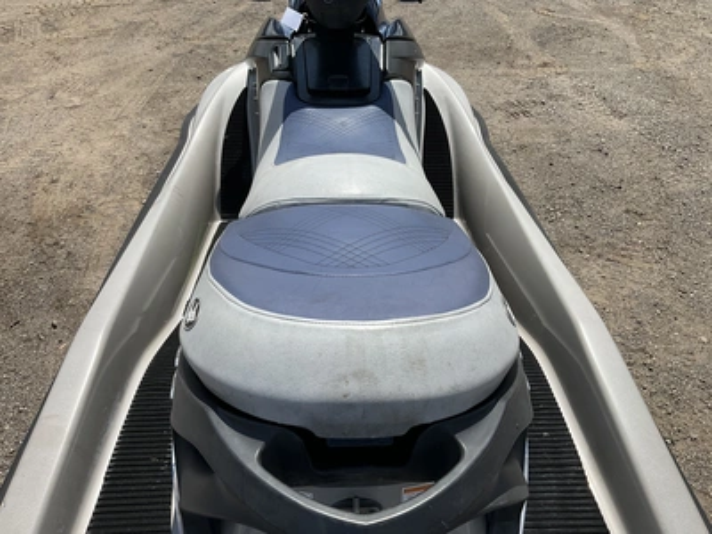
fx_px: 596
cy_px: 267
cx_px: 356
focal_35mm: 29
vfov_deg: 48.2
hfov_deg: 61.7
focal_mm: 3
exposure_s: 1/2427
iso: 25
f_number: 1.8
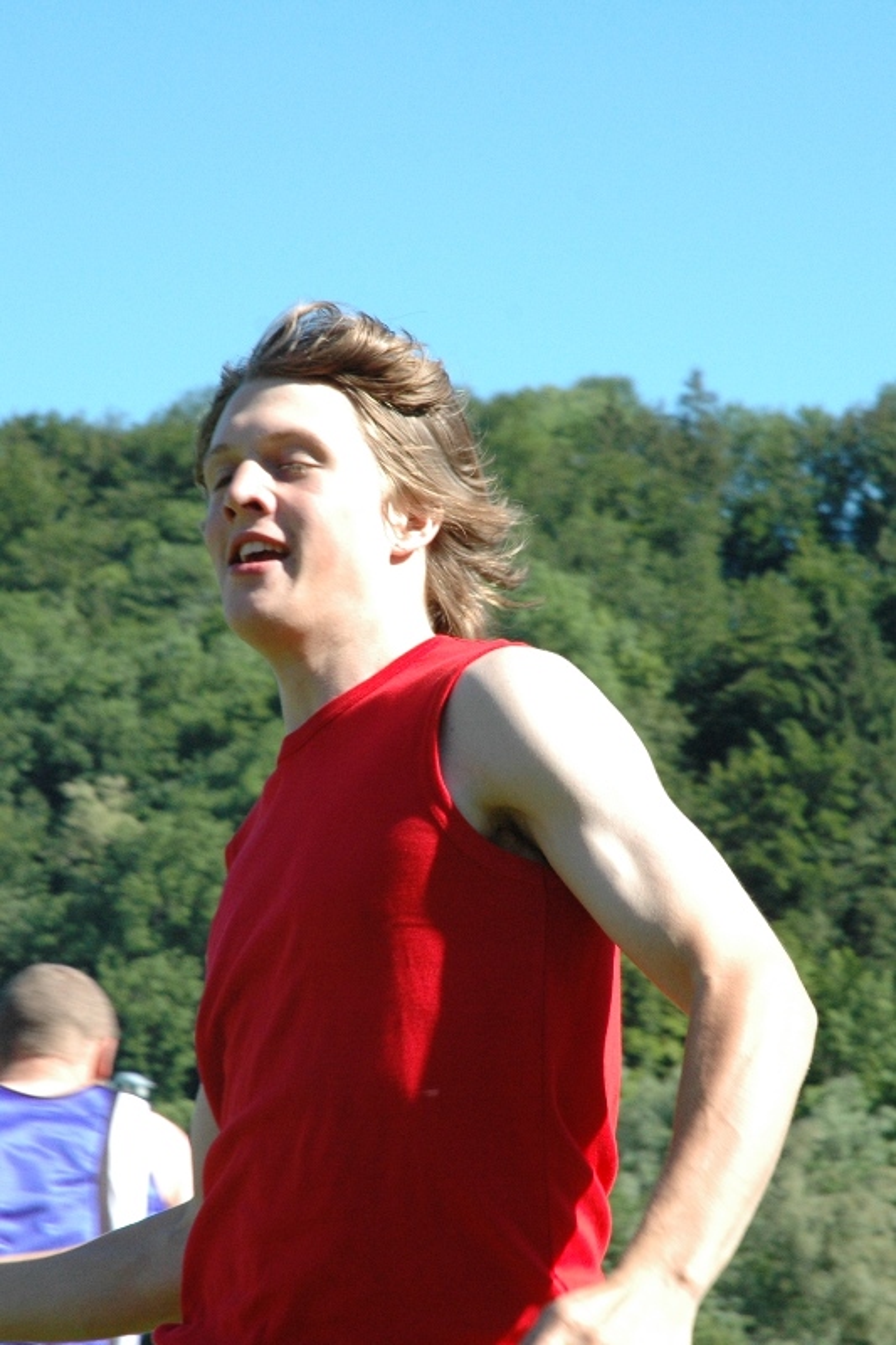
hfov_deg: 13.0
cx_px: 448
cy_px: 672
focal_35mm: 105
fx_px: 3921
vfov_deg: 19.5
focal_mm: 70
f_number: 10
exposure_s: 1/400
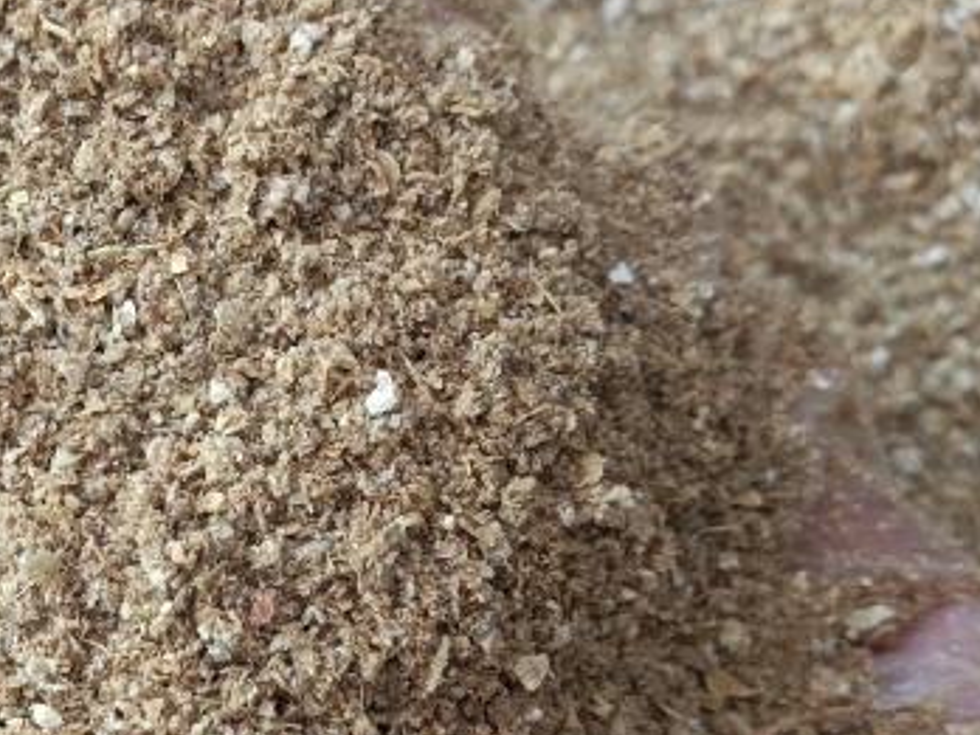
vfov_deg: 23.4
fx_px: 1755
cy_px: 538
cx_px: 107
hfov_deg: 29.9
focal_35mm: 62
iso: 451
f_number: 1.8
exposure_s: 1/33.3
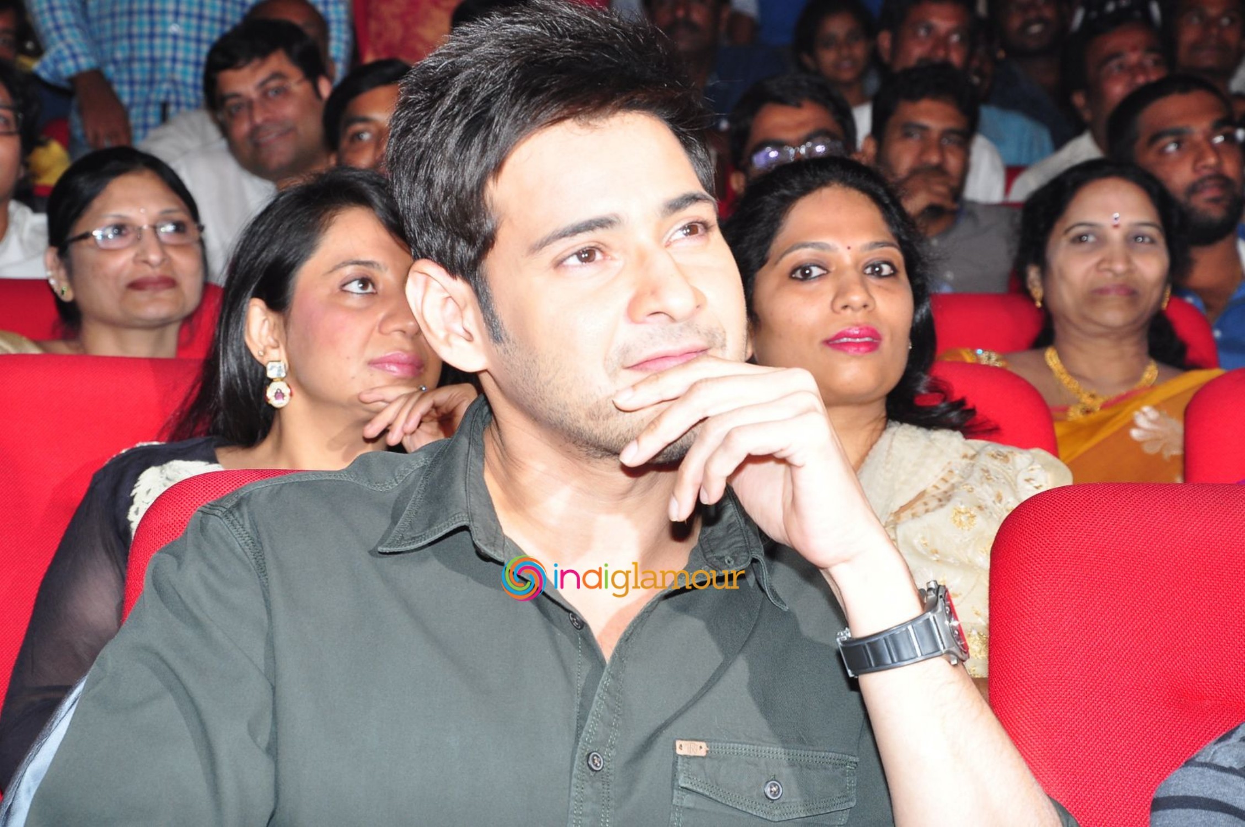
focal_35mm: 105
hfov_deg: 19.5
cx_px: 622
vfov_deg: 13.0
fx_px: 3627
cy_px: 414
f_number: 10
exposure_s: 1/125
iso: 400
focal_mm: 70
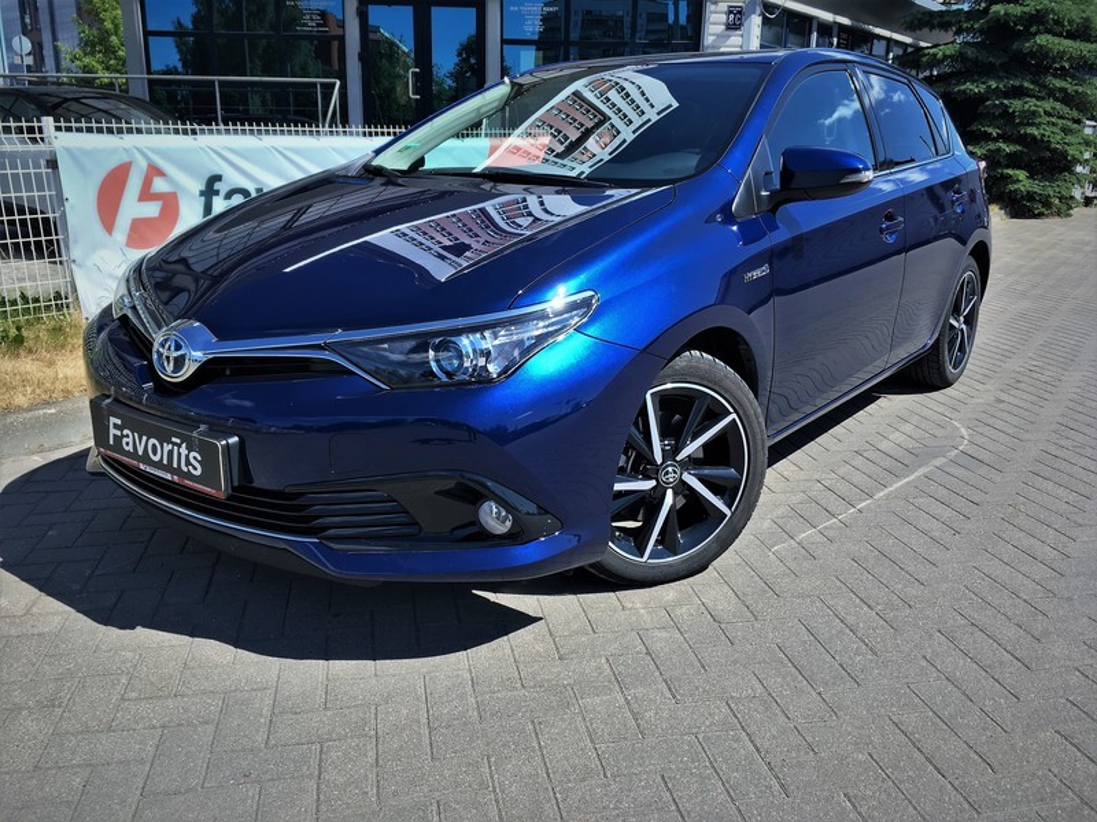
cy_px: 411
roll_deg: -1.0
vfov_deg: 48.2
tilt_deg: -17.7
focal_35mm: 29
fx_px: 919
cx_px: 548
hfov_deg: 61.7
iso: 25
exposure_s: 1/785
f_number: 2.2
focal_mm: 4.15
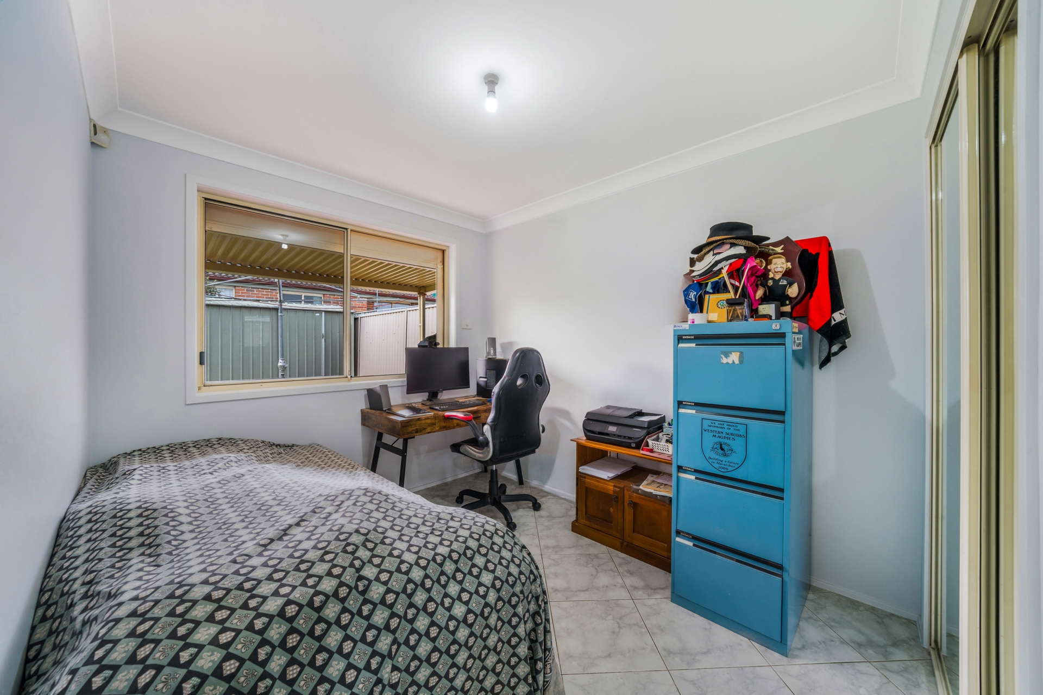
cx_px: 522
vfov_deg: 90.0
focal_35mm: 12
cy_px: 348
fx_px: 348
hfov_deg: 112.6
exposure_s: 1/2.5
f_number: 11
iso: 800
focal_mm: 12
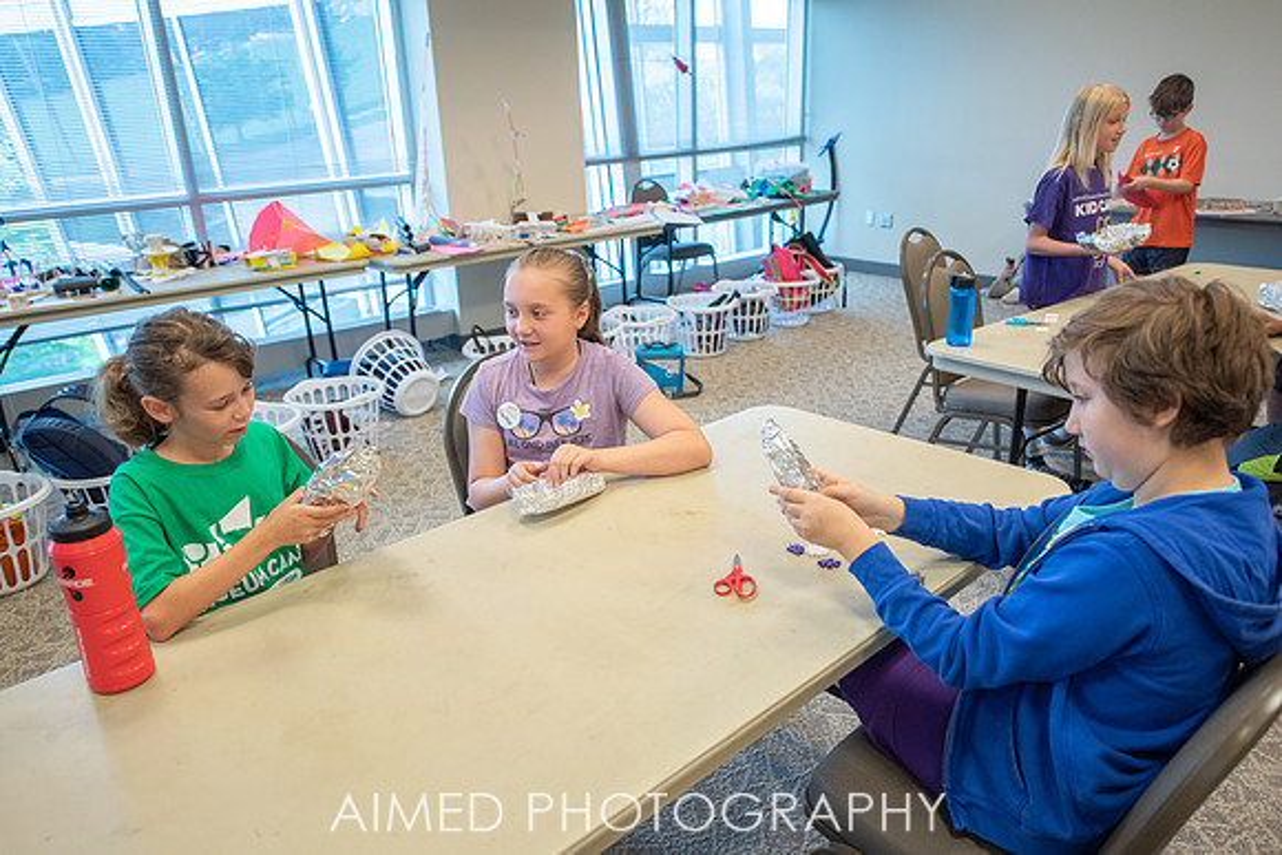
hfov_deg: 69.4
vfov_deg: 49.6
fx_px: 925
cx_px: 634
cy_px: 454
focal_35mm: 26
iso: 800
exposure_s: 1/250
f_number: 2.8
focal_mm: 24
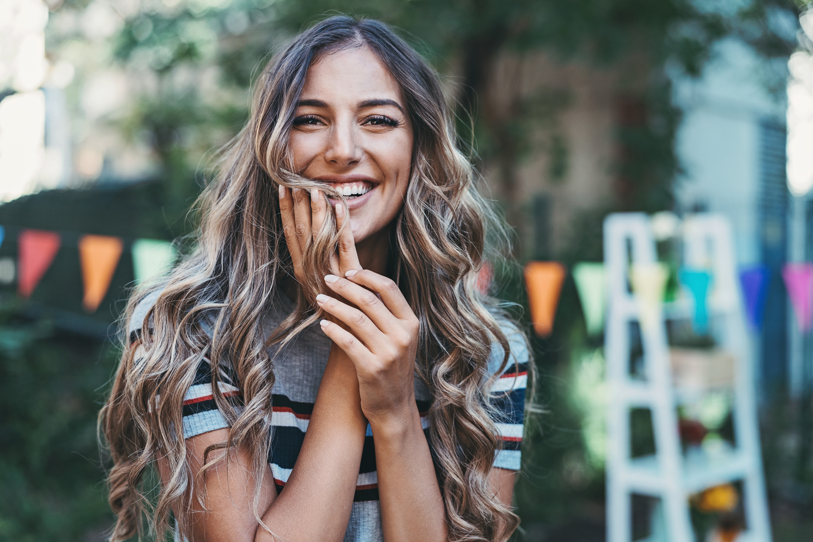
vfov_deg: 27.0
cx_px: 406
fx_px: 1129
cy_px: 271
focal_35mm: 50
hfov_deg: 39.6
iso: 640
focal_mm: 50
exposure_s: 1/640
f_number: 1.8
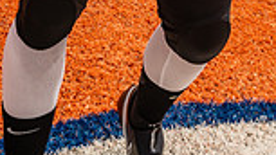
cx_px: 188
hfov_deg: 15.8
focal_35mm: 136
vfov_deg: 8.1
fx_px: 995
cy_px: -238
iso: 100
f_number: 8
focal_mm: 44
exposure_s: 1/320
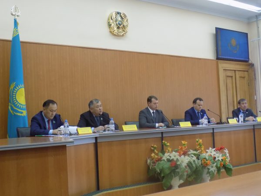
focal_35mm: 46
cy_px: 98
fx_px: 347
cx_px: 130
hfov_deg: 41.2
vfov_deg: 31.5
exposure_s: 1/30
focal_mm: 8.1
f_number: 3.7
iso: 400
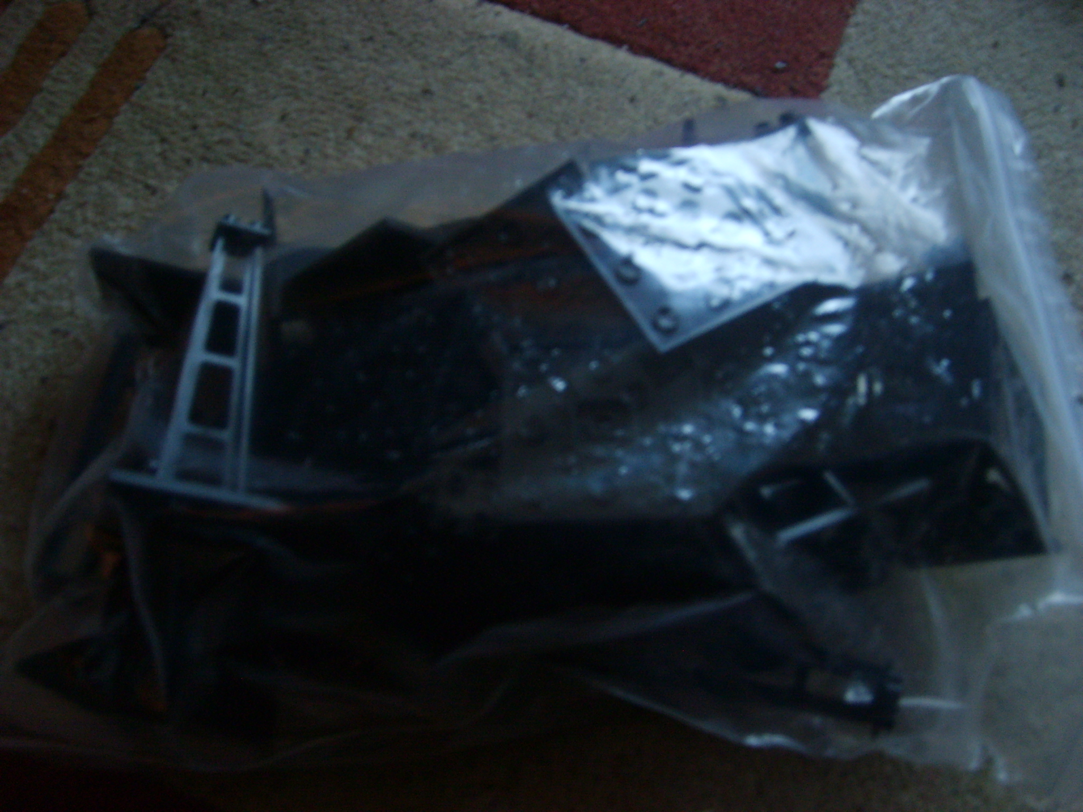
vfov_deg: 40.7
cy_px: 406
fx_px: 1095
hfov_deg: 52.6
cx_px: 542
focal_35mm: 35
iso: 139
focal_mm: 5.8
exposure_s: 1/15
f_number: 2.8
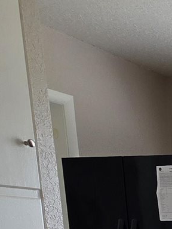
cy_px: 339
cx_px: 417
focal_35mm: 78
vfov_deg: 21.3
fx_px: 517
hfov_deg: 13.5
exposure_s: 1/120
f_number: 1.9
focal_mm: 2.2
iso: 50
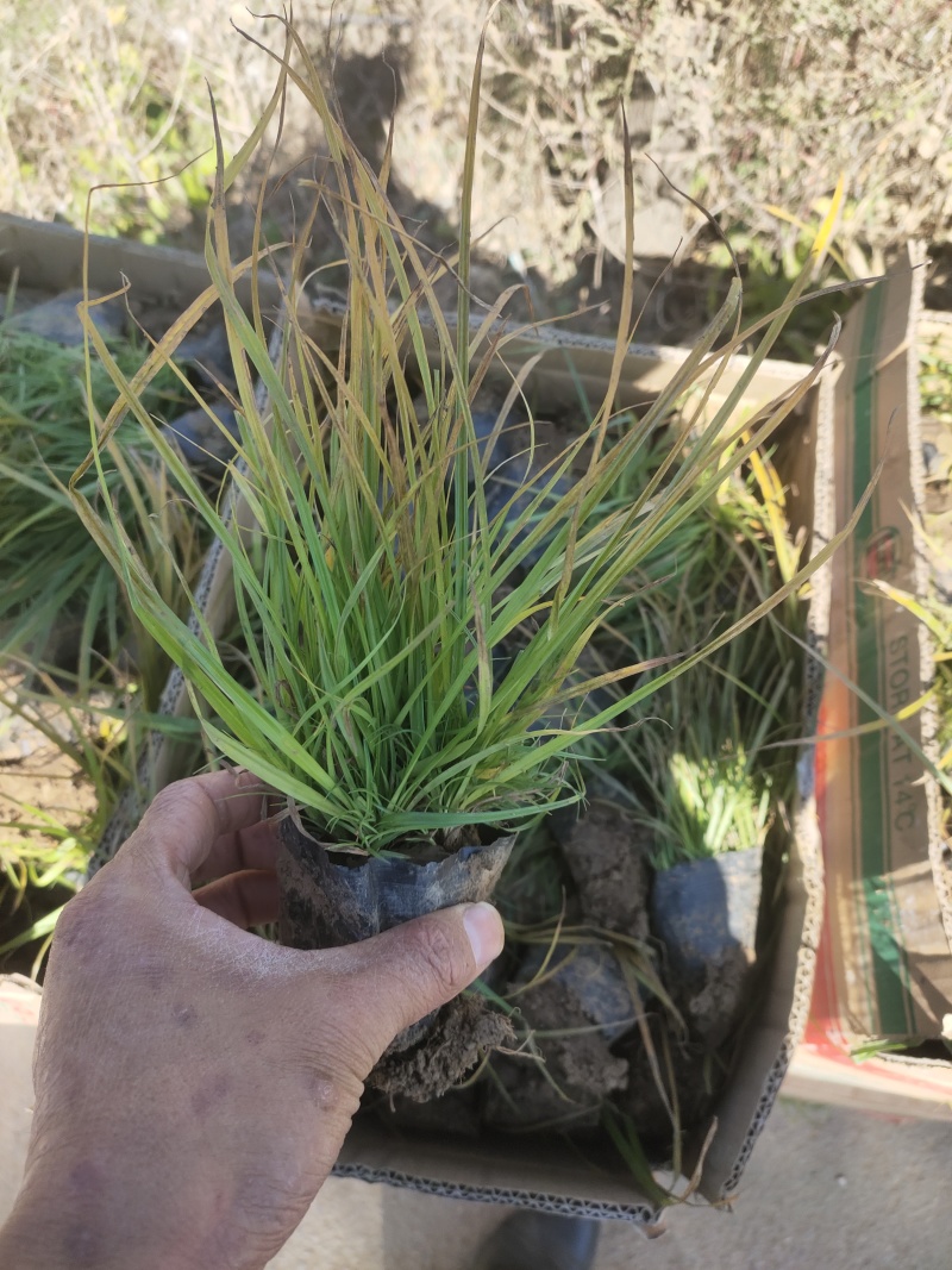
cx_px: 476
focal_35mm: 23
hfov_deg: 58.9
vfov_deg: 73.9
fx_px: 844
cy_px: 635
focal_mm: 4.76
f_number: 1.79
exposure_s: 1/600
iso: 56
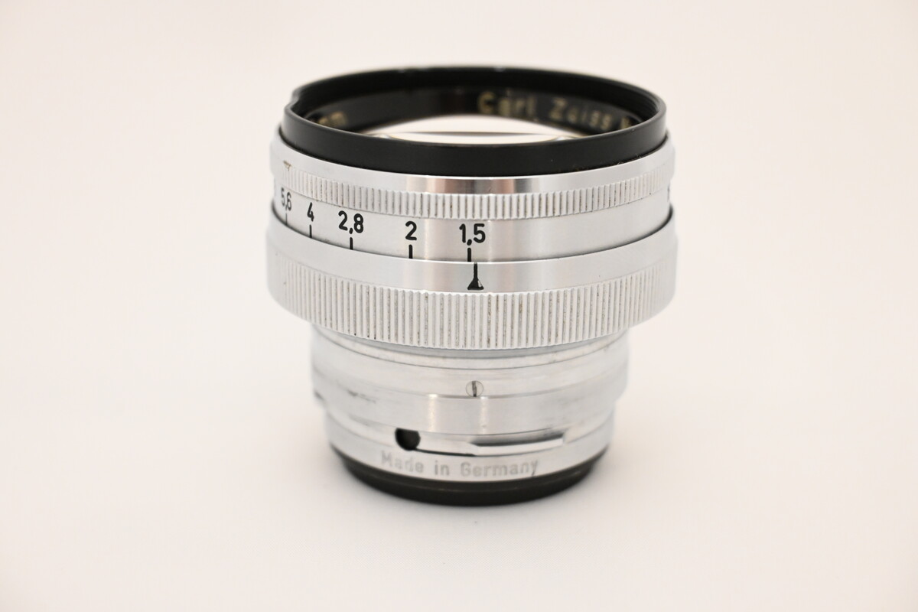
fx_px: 1606
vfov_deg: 21.6
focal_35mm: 63
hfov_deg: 31.9
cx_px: 459
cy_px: 306
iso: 2200
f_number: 5.6
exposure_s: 1/125
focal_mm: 42
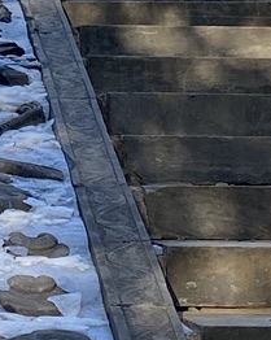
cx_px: -106
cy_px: -179
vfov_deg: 9.7
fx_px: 1948
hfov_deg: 7.8
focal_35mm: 194
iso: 32
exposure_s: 1/1258
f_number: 1.8
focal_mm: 4.25
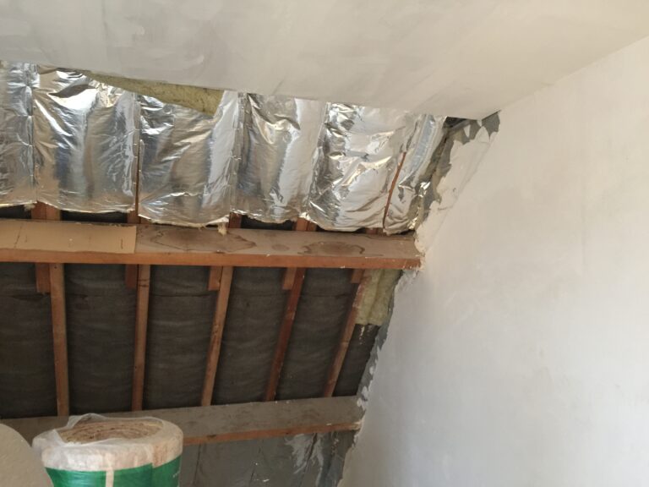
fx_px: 544
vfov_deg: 48.2
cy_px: 244
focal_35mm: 29
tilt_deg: +5.6
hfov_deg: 61.7
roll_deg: -1.3
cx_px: 324
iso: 125
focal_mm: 4.15
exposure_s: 1/4
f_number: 2.2
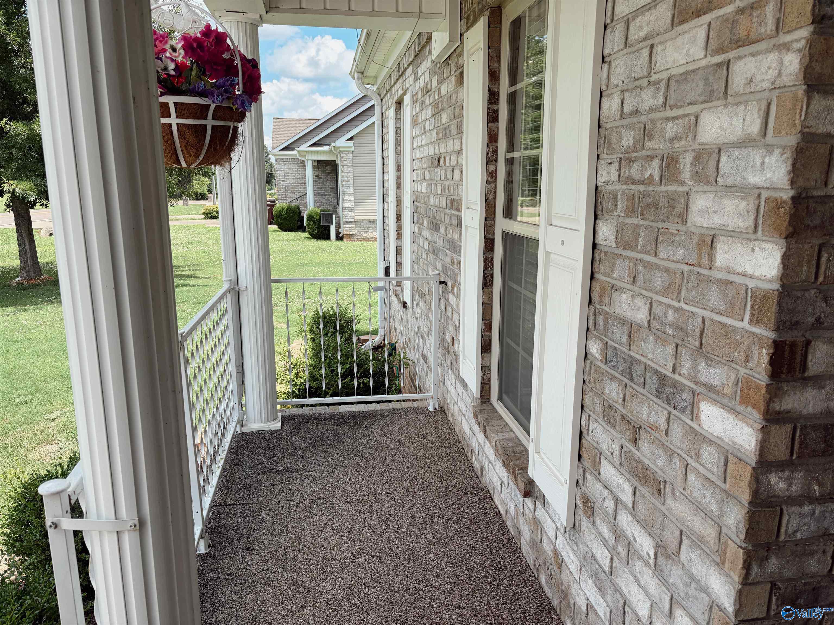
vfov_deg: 53.1
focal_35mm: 26
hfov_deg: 67.3
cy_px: 312
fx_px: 626
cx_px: 417
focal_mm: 5.96
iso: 50
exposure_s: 1/1393
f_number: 1.6
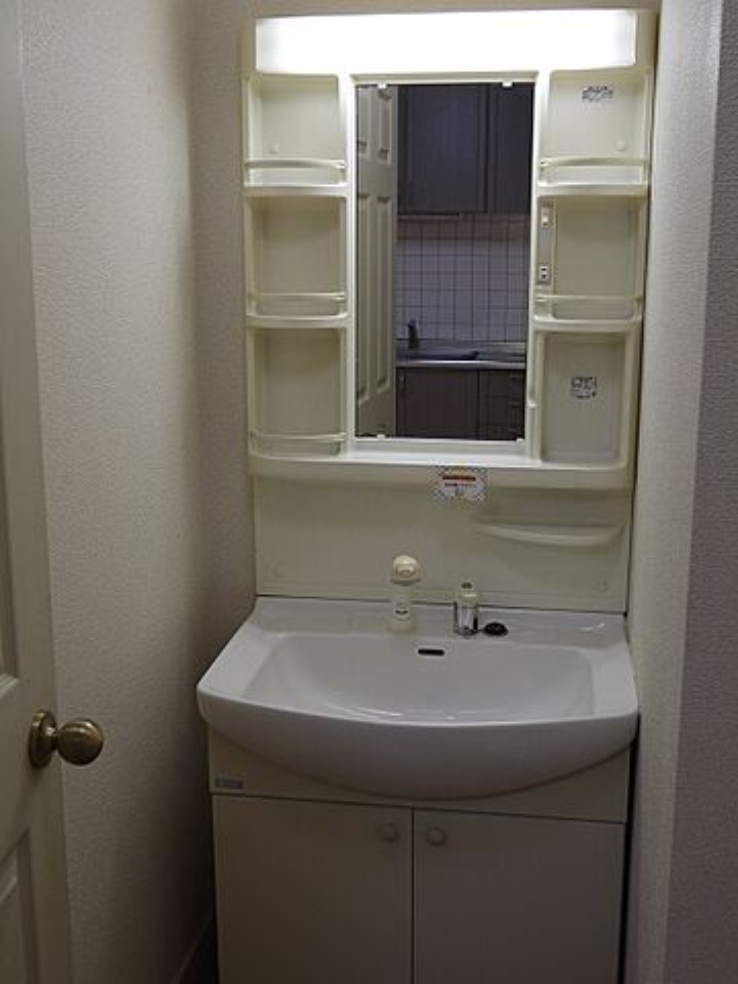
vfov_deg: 47.9
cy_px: 492
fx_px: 1109
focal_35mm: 39
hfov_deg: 36.8
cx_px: 369
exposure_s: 1/60
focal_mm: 14
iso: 250
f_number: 3.5
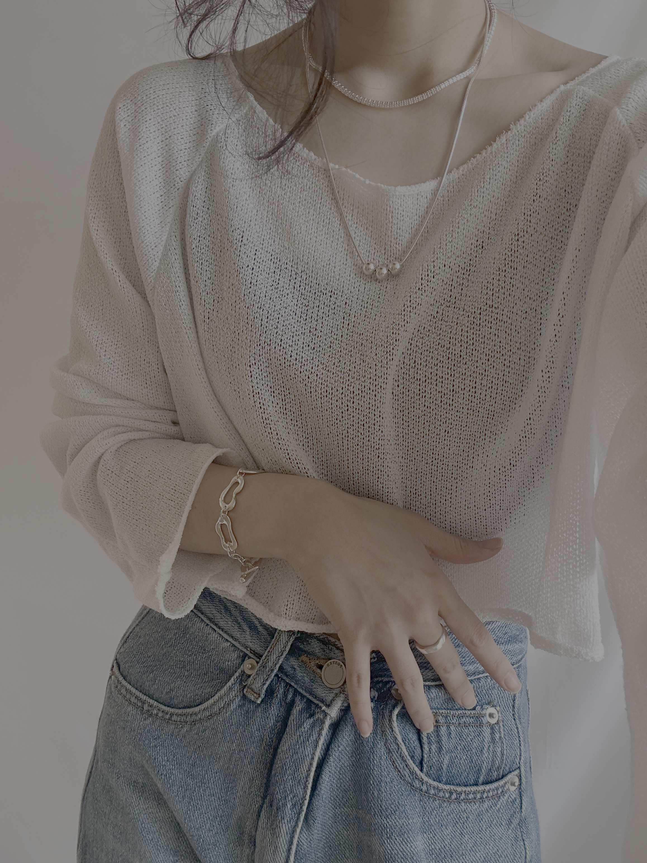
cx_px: 324
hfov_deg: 46.8
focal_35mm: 30
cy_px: 432
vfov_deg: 60.0
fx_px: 748
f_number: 1.9
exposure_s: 1/60
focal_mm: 2.69
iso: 80
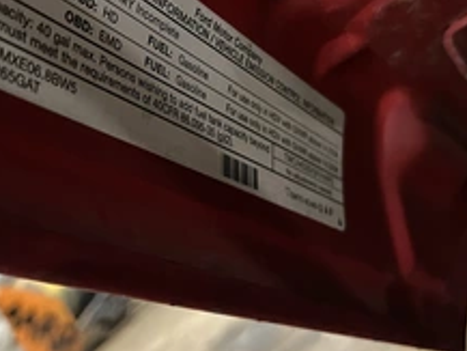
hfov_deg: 39.4
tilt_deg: -1.4
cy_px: 112
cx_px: 183
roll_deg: +35.4
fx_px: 648
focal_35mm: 48
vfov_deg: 30.0
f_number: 1.6
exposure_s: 1/30
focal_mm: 5.1
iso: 1000
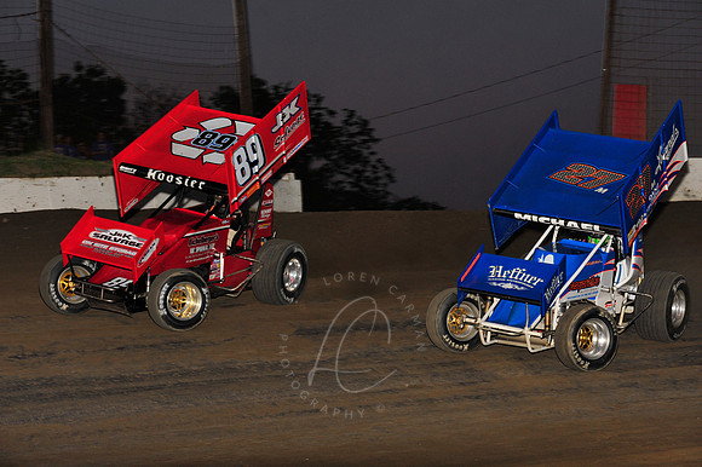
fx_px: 2046
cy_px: 234
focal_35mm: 105
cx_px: 351
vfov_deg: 13.0
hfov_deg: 19.5
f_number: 7.1
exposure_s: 1/320
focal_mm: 105
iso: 1000
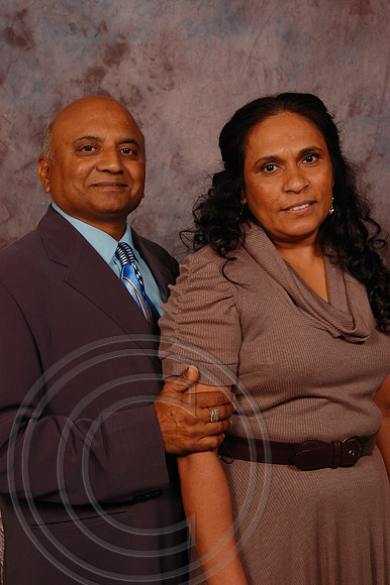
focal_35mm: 63
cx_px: 195
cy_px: 292
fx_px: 1025
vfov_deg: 31.9
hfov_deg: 21.5
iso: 400
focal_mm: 42
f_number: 5.6
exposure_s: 1/200
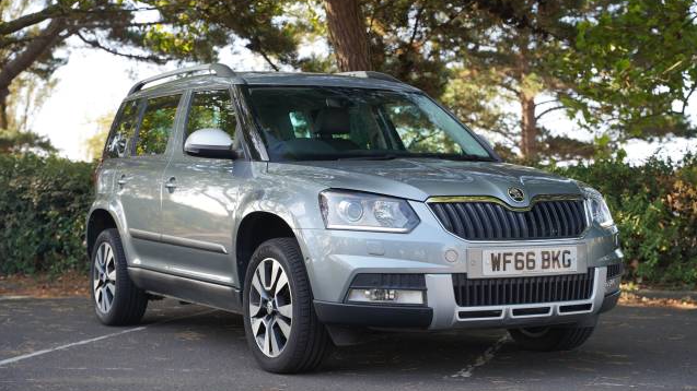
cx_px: 349
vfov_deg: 19.5
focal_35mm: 62
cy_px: 199
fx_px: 1143
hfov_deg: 33.9
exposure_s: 1/60
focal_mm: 58.8
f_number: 4
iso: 100
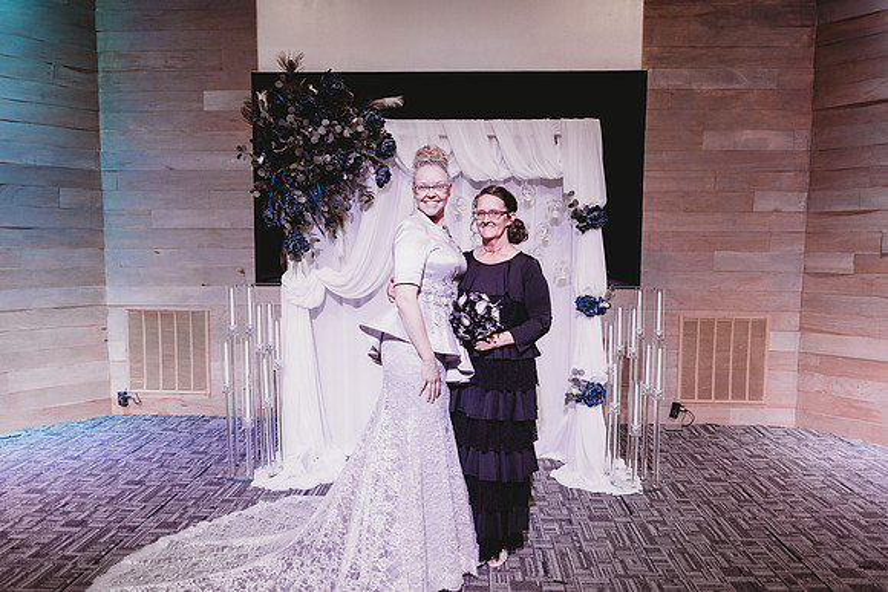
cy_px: 296
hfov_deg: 73.1
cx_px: 441
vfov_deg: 52.6
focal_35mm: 24
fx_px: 599
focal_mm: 24
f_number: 2.2
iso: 400
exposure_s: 1/125
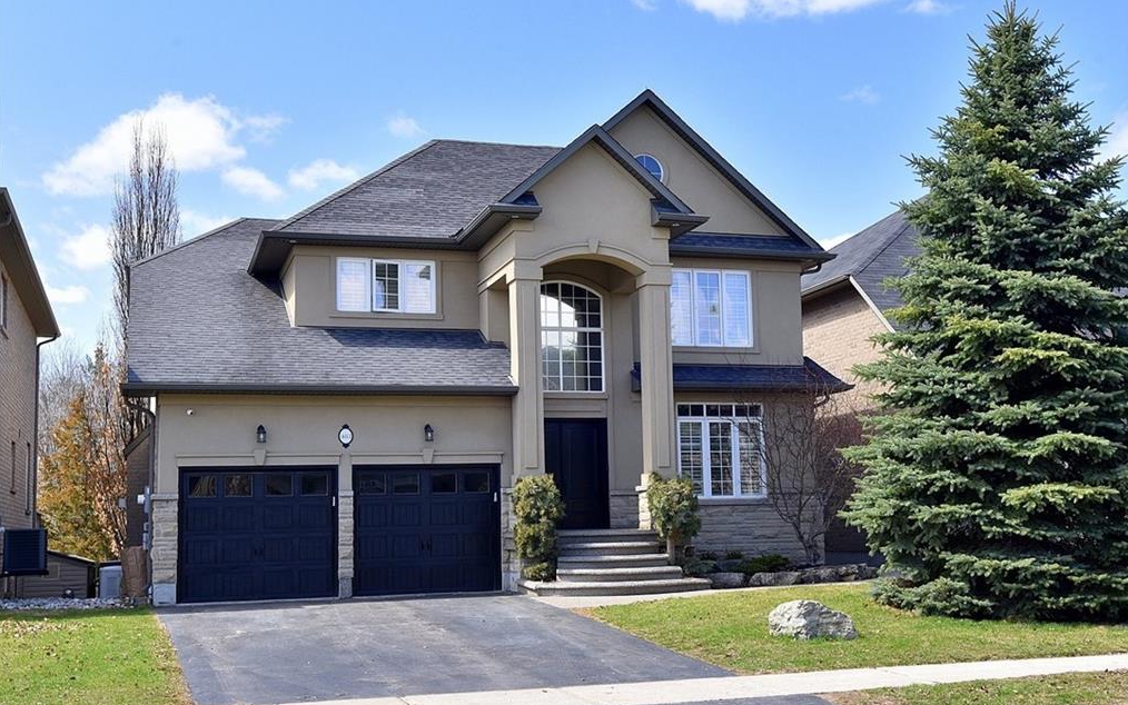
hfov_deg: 54.0
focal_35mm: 36
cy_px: 360
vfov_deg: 35.3
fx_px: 1107
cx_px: 566
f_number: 10
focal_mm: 35
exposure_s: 1/400
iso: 500
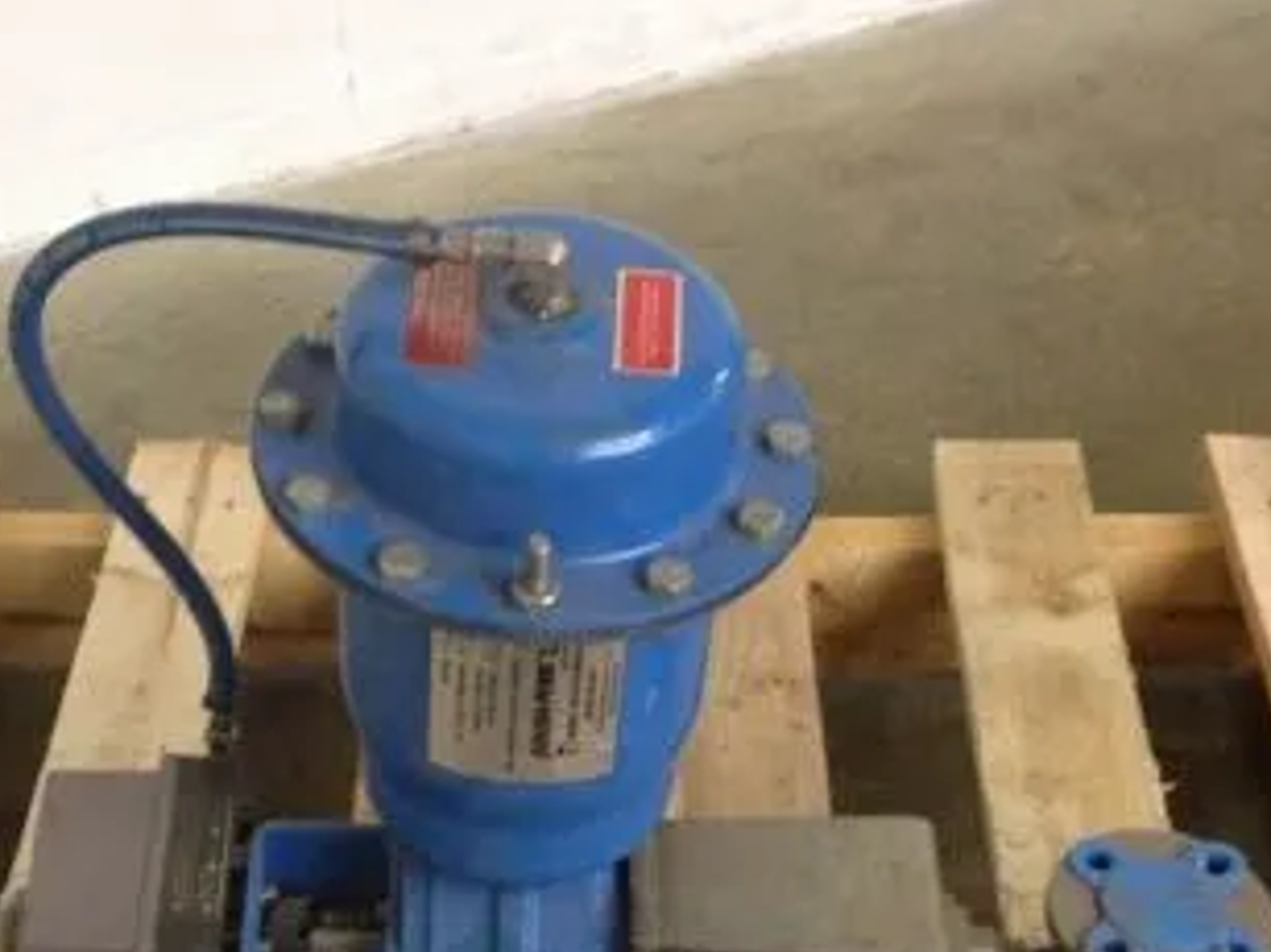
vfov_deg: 19.5
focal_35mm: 73
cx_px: 629
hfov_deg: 26.7
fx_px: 2679
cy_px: 960
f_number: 2.4
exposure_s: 1/20
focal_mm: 4.28
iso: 250
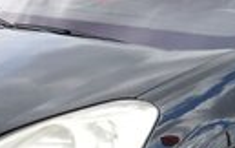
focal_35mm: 108
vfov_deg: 12.1
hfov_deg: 19.2
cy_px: 126
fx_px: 693
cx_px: 142
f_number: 3
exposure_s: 1/509
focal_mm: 4.9
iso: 100
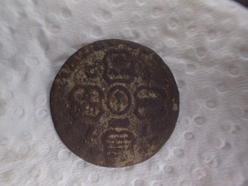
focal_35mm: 30
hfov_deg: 60.0
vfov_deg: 46.8
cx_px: 124
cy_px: 93
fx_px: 215
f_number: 2.3
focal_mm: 5.5
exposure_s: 1/80
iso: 800
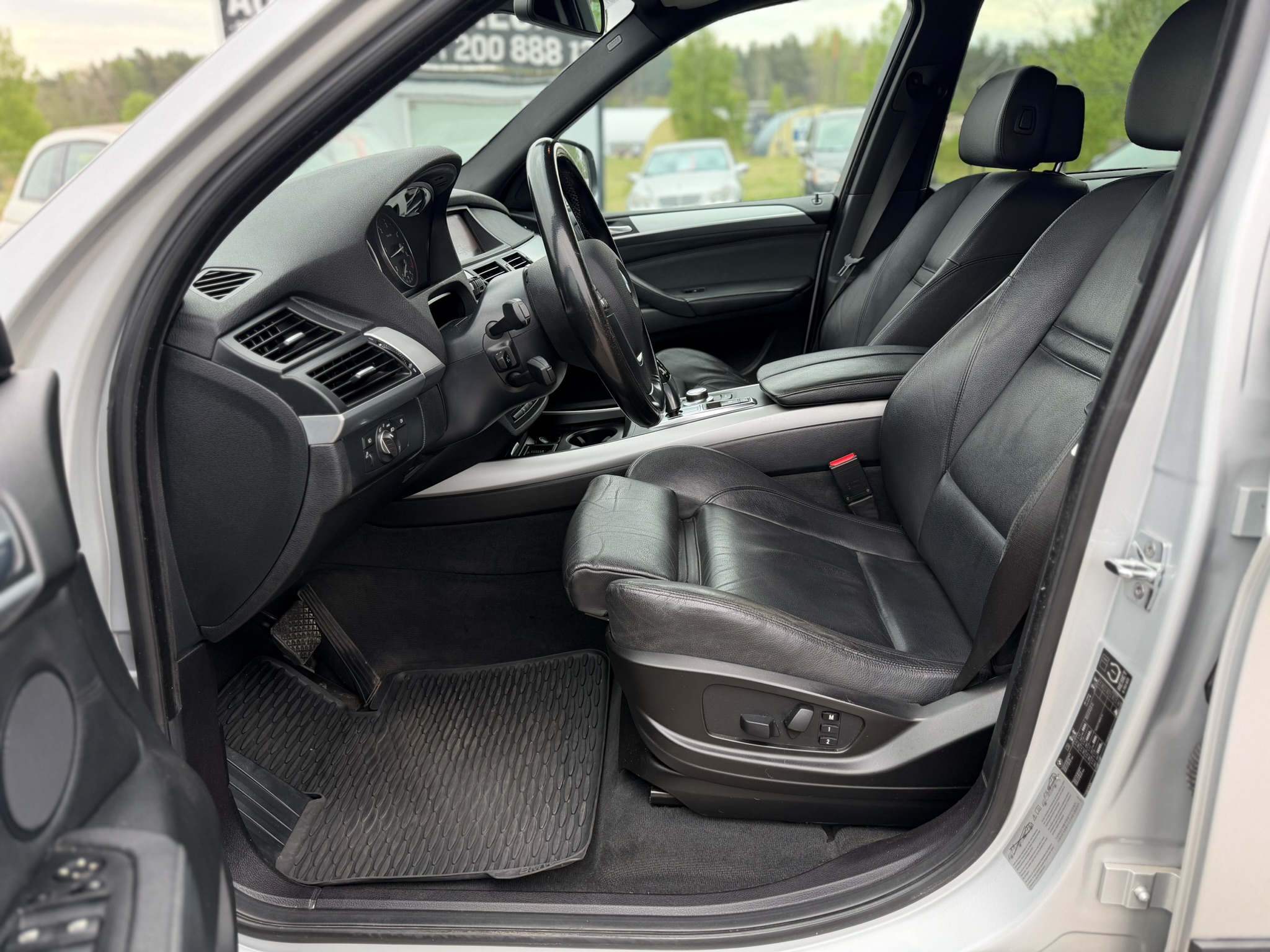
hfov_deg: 71.6
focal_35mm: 24
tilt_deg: -20.9
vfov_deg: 56.8
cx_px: 635
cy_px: 476
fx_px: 881
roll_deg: +1.3
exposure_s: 1/273
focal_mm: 6.76
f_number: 1.78
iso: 80
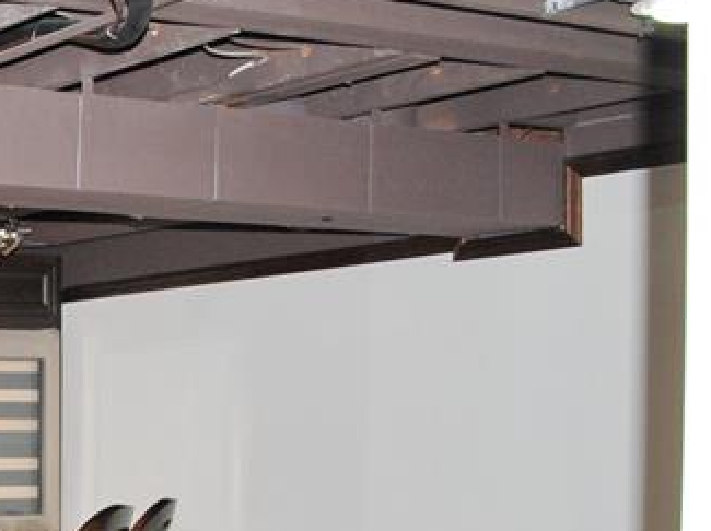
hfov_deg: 20.7
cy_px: 560
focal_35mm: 82
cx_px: -326
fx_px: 1682
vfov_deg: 17.4
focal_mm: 18
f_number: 3.5
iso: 200
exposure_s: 1/60
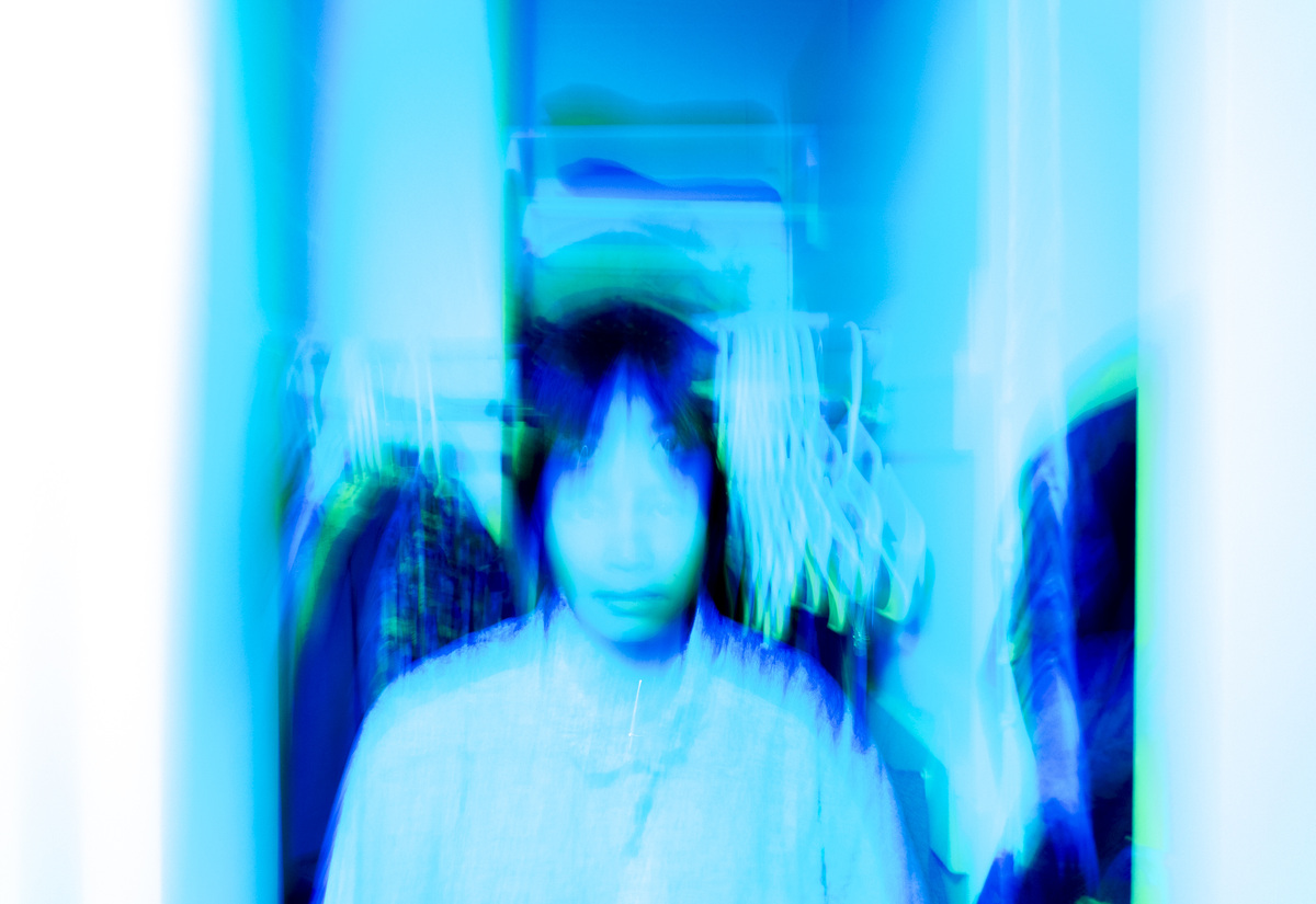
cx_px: 679
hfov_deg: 63.1
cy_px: 452
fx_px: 1071
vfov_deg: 45.8
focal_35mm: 29
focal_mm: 18
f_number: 3.5
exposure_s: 1/10
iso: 3200
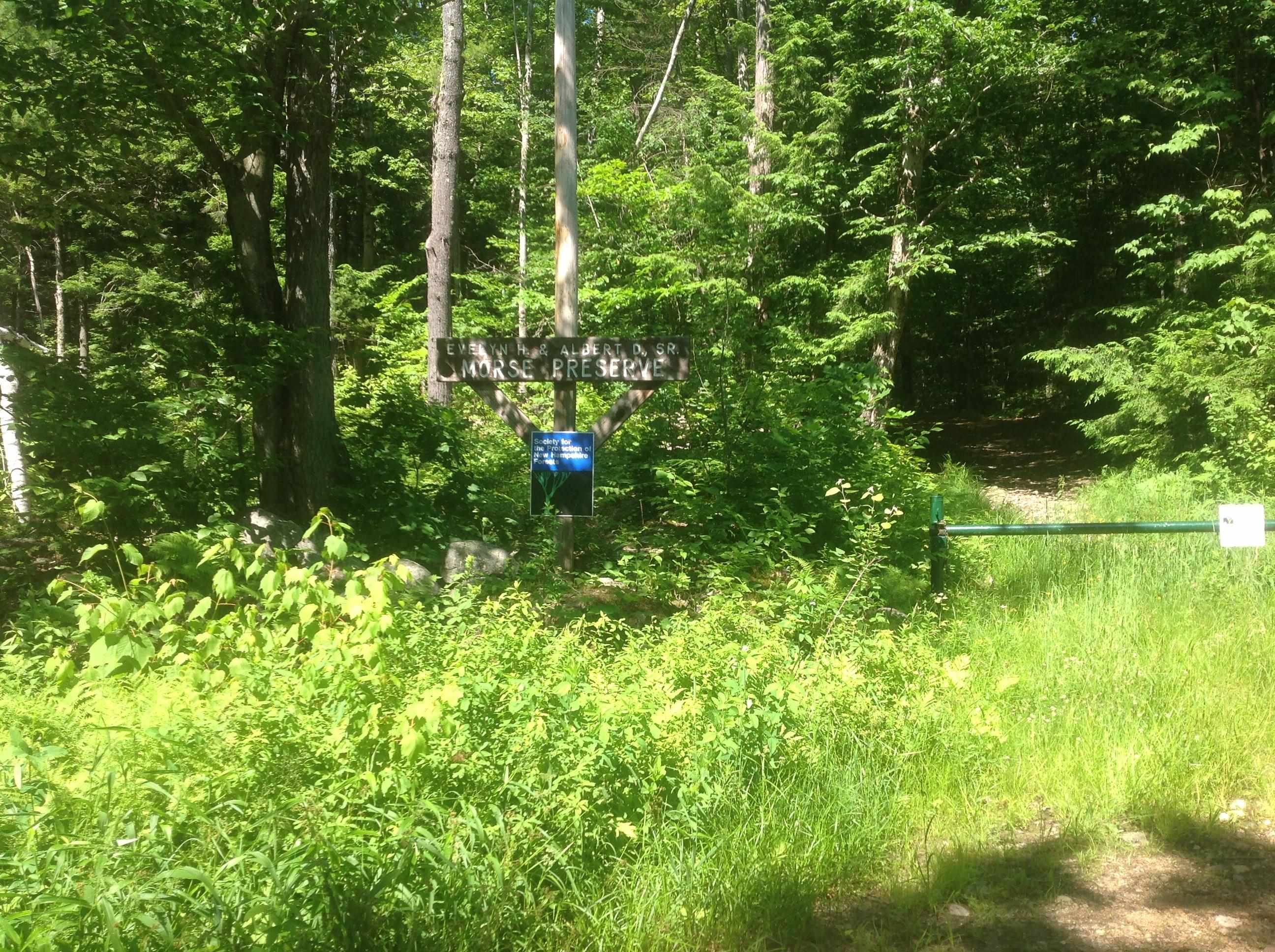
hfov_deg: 52.7
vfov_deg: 40.6
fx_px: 1287
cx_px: 638
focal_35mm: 35
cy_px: 476
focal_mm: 4.28
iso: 50
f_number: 2.4
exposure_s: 1/472
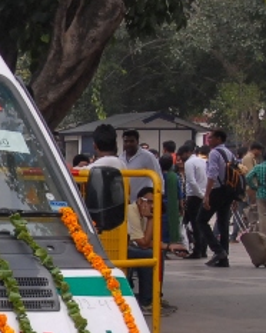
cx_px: -253
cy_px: 272
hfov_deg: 9.7
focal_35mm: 149
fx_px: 1468
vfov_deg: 12.9
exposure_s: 1/250
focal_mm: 24
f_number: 8
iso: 400
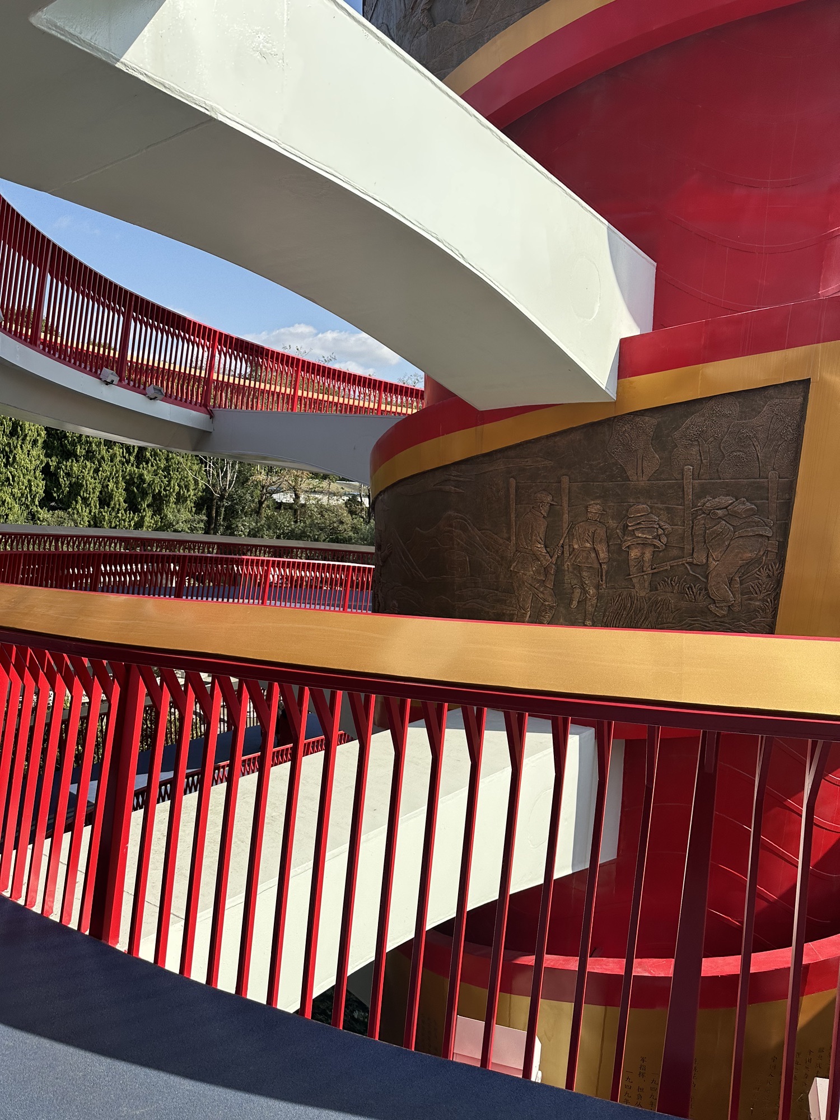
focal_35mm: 24
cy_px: 560
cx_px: 420
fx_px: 777
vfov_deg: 71.6
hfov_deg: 56.8
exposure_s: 1/3597
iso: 80
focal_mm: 6.86
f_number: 1.78
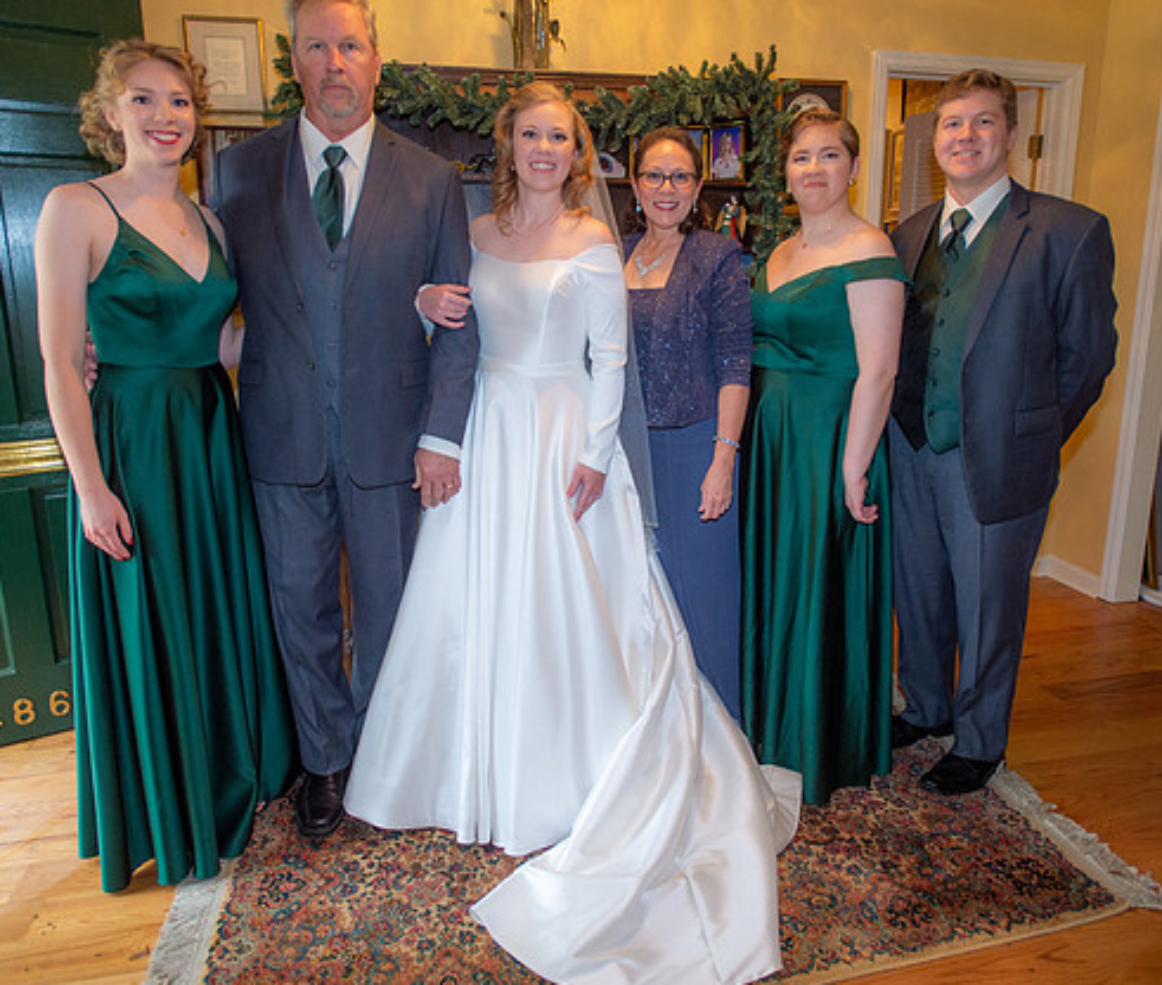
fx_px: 845
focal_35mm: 24
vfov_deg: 60.4
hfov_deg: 69.0
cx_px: 600
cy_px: 459
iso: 1250
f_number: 3.2
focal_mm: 19
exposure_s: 1/100
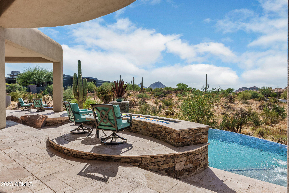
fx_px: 177
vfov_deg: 57.3
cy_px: 96
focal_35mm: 22
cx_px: 144
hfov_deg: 78.5
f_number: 8
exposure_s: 1/800
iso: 800
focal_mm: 22
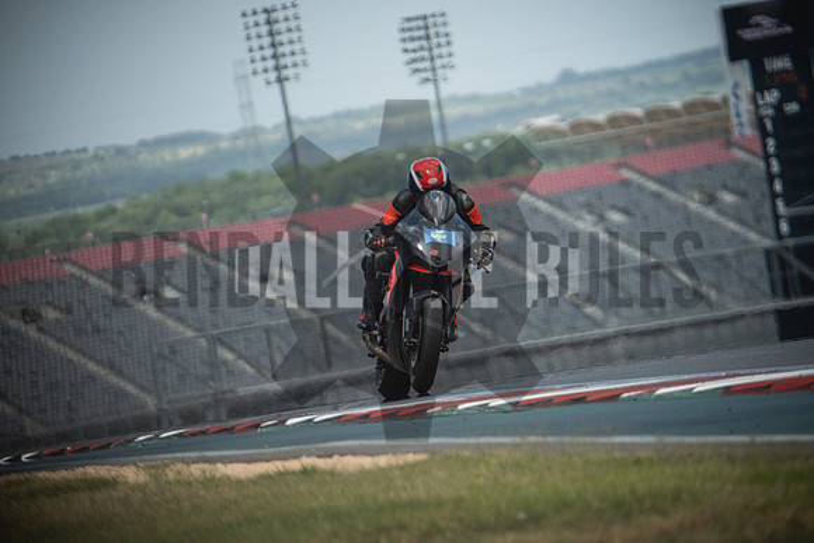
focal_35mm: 600
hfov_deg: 3.4
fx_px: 13569
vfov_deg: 2.3
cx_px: 407
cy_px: 272
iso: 1600
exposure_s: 1/2500
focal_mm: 400
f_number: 5.6
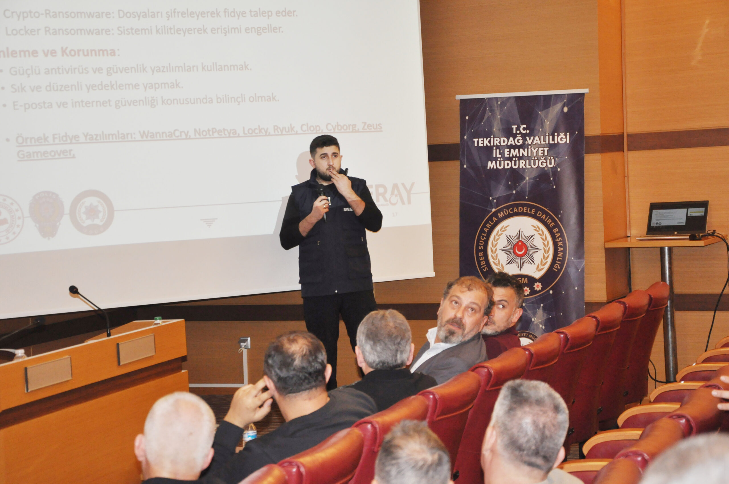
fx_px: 1577
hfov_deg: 26.0
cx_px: 364
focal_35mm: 78
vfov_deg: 17.4
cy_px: 242
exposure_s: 1/60
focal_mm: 52
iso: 800
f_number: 5
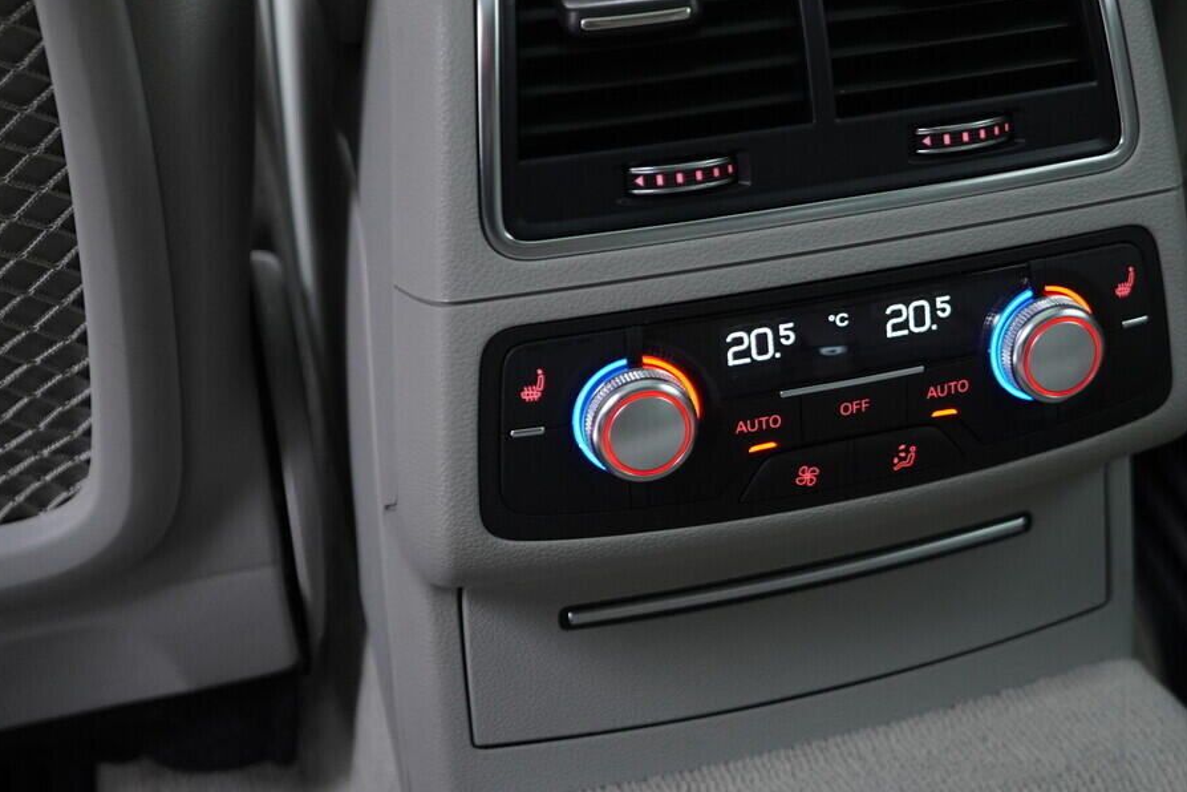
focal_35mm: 58
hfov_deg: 34.0
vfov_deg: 23.3
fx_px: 1912
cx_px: 834
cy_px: 303
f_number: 2.8
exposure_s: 1/40
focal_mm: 24
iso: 640
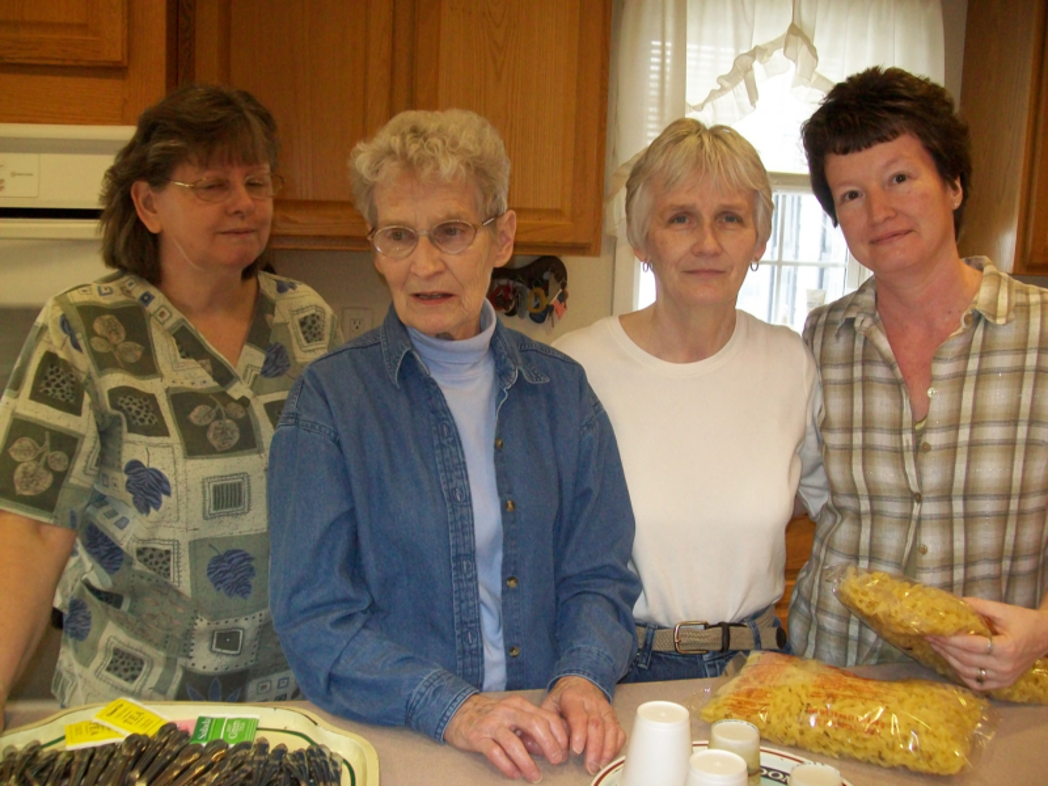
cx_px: 524
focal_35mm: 36
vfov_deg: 39.7
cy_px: 393
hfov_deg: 51.4
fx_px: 1090
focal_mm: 6
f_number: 2.7
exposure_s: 1/60
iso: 160
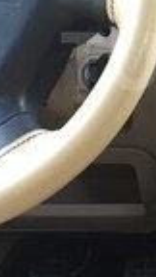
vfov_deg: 14.7
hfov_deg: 8.1
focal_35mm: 145
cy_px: 61
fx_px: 1066
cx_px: 258
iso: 100
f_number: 2.2
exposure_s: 1/33
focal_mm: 4.15
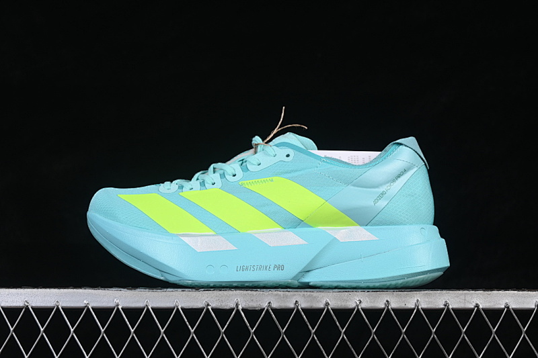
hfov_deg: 27.0
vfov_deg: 18.2
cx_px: 269
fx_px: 1121
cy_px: 179
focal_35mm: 75
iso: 160
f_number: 8
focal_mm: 50
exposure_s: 1/80
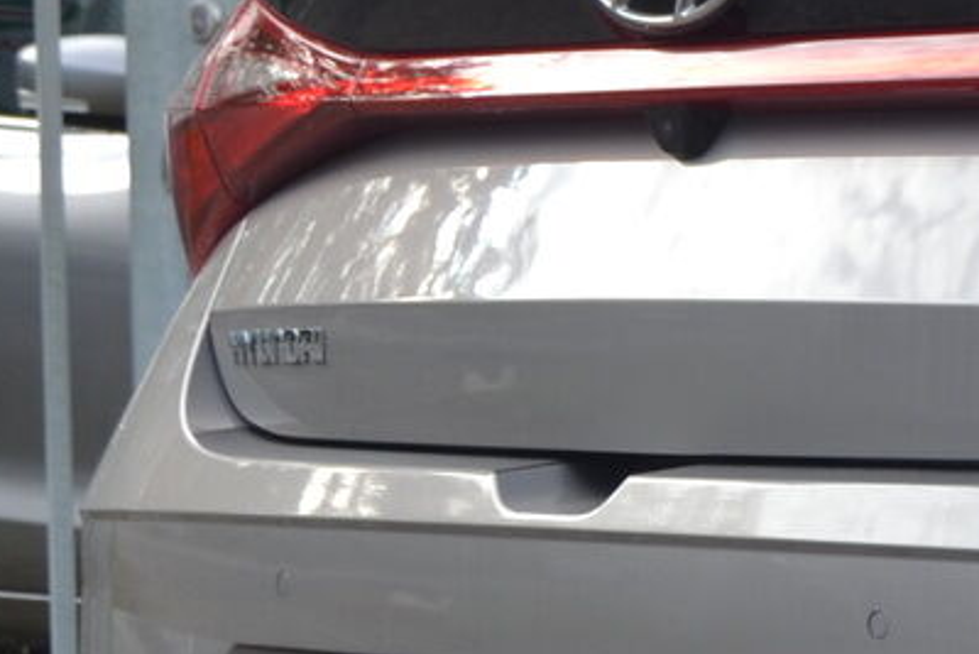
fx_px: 5087
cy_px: 345
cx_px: 2058
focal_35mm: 187
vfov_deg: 7.4
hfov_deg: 10.1
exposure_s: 1/160
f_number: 6.3
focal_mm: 26
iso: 100
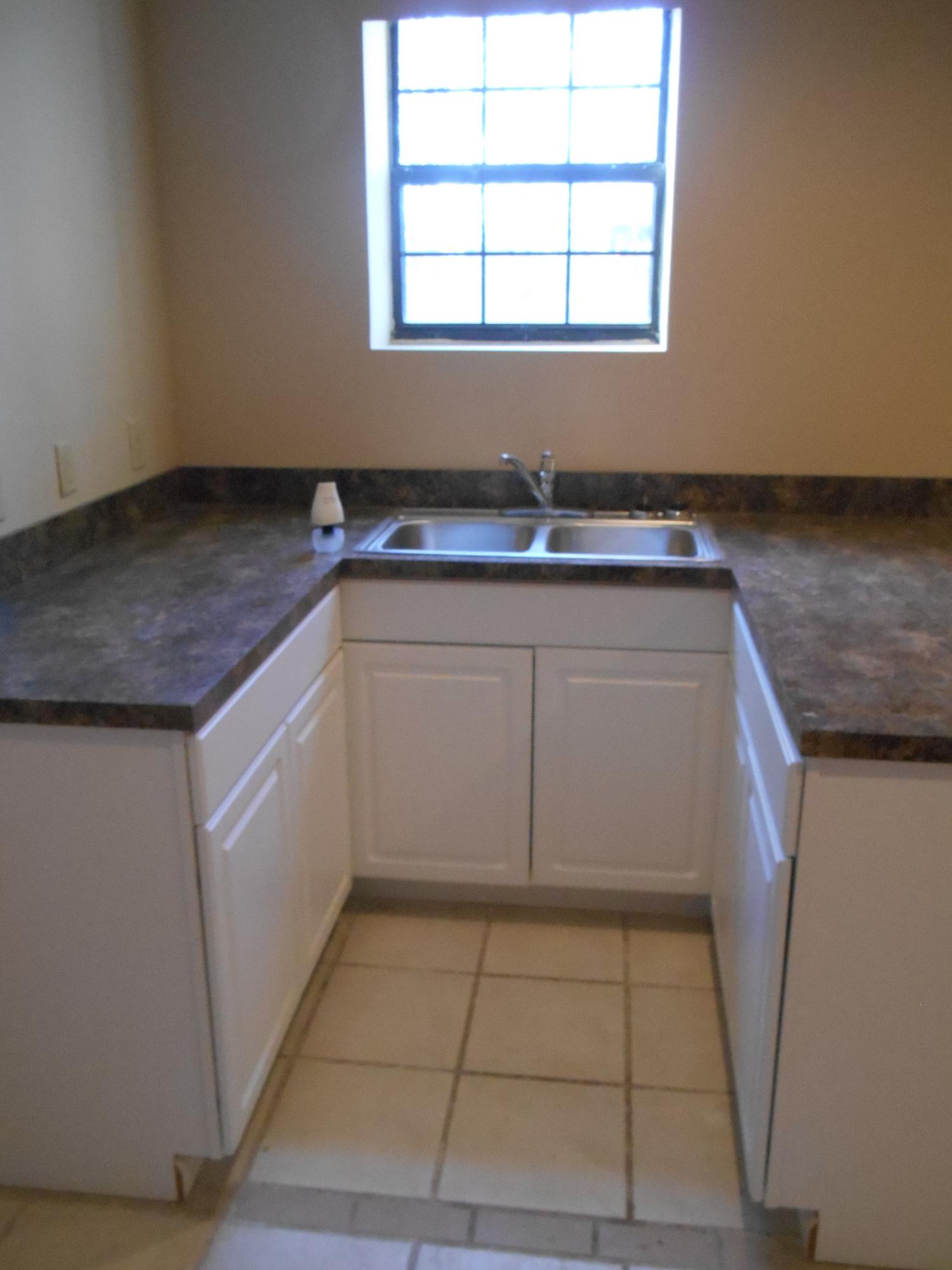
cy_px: 635
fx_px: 1137
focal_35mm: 31
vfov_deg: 58.4
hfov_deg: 45.4
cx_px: 476
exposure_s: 1/50
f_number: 3.6
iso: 800
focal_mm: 5.5
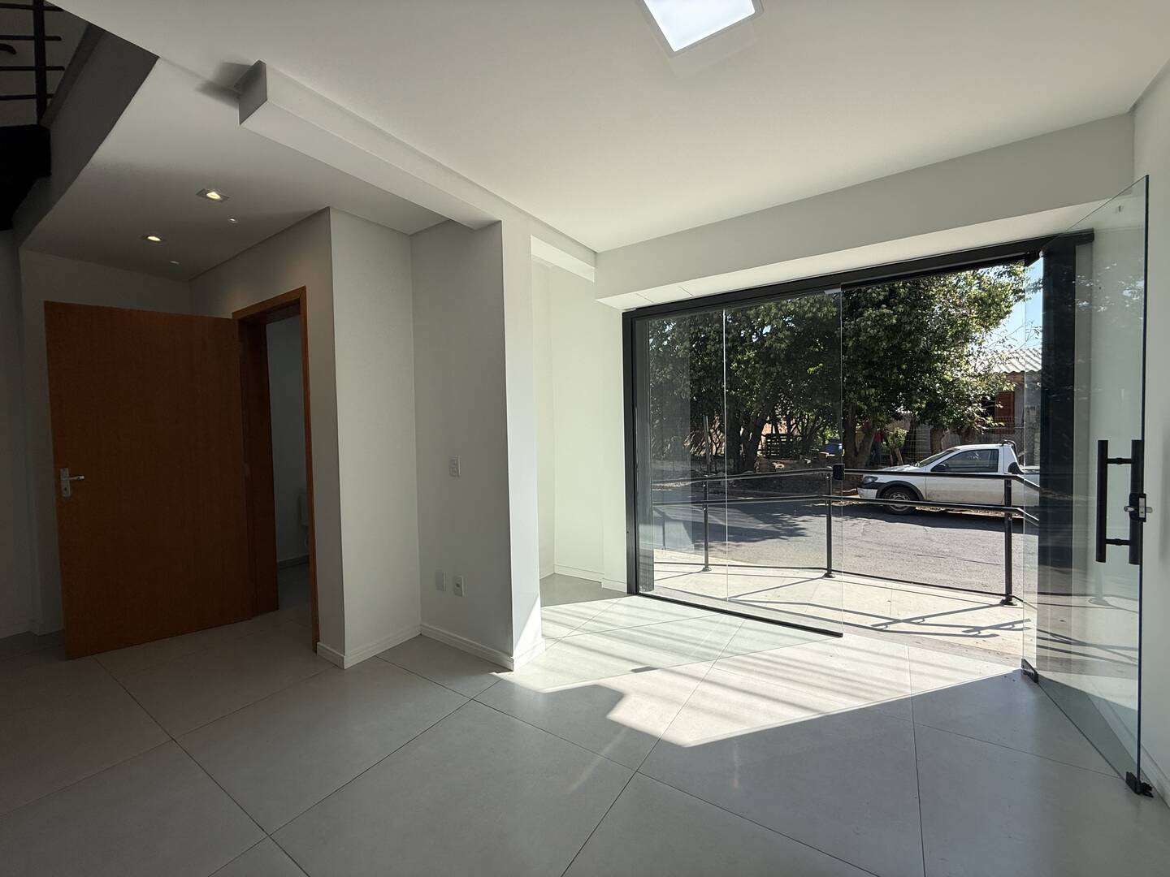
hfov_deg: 102.1
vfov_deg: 85.7
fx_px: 473
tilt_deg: -1.7
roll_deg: +1.0
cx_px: 585
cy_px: 438
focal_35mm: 14
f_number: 2.2
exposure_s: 1/726
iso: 50
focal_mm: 2.22
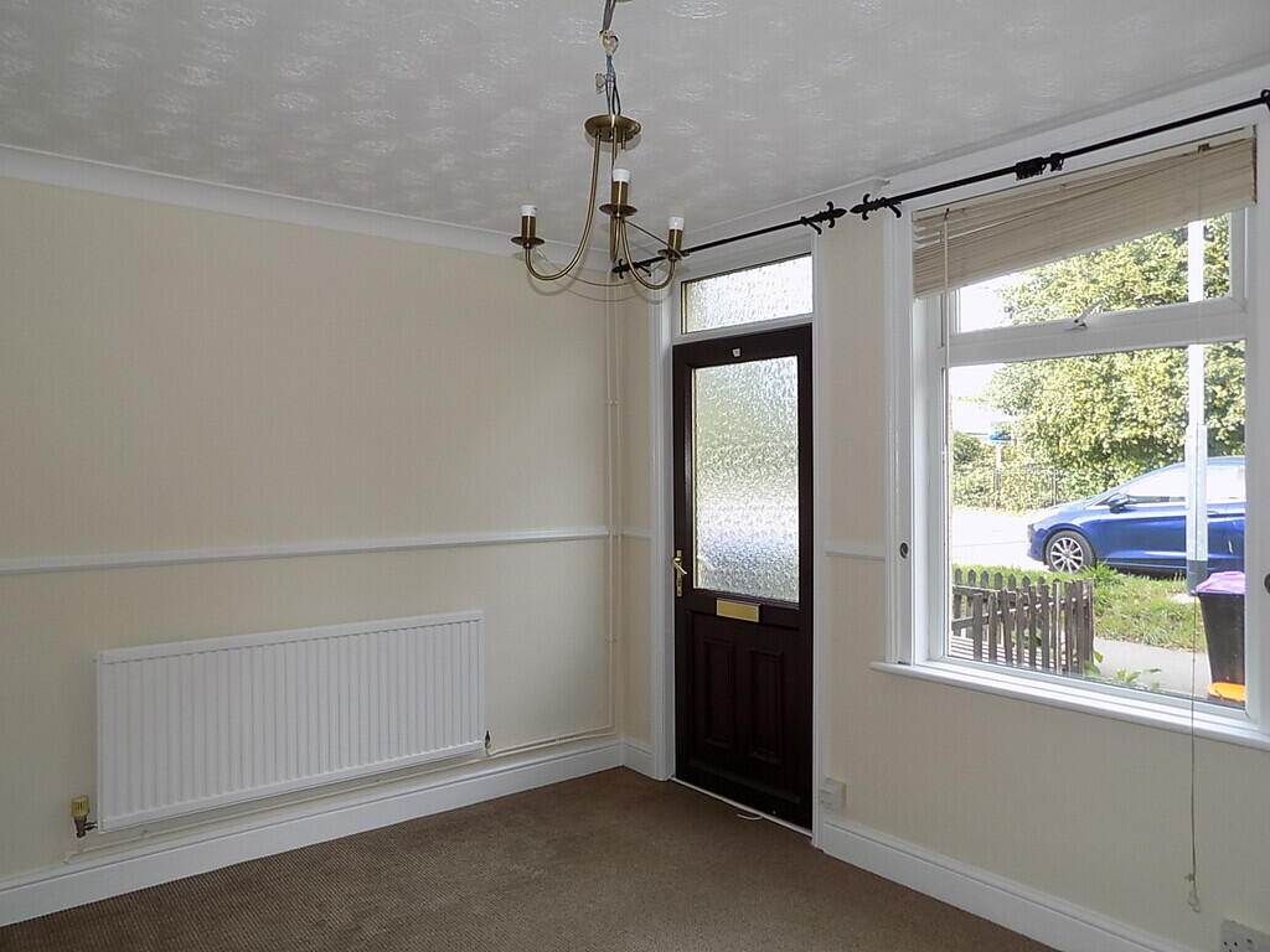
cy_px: 476
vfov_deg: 56.8
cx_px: 635
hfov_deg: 71.6
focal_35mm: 24
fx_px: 881
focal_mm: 4.3
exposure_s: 1/50
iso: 80
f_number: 3.1
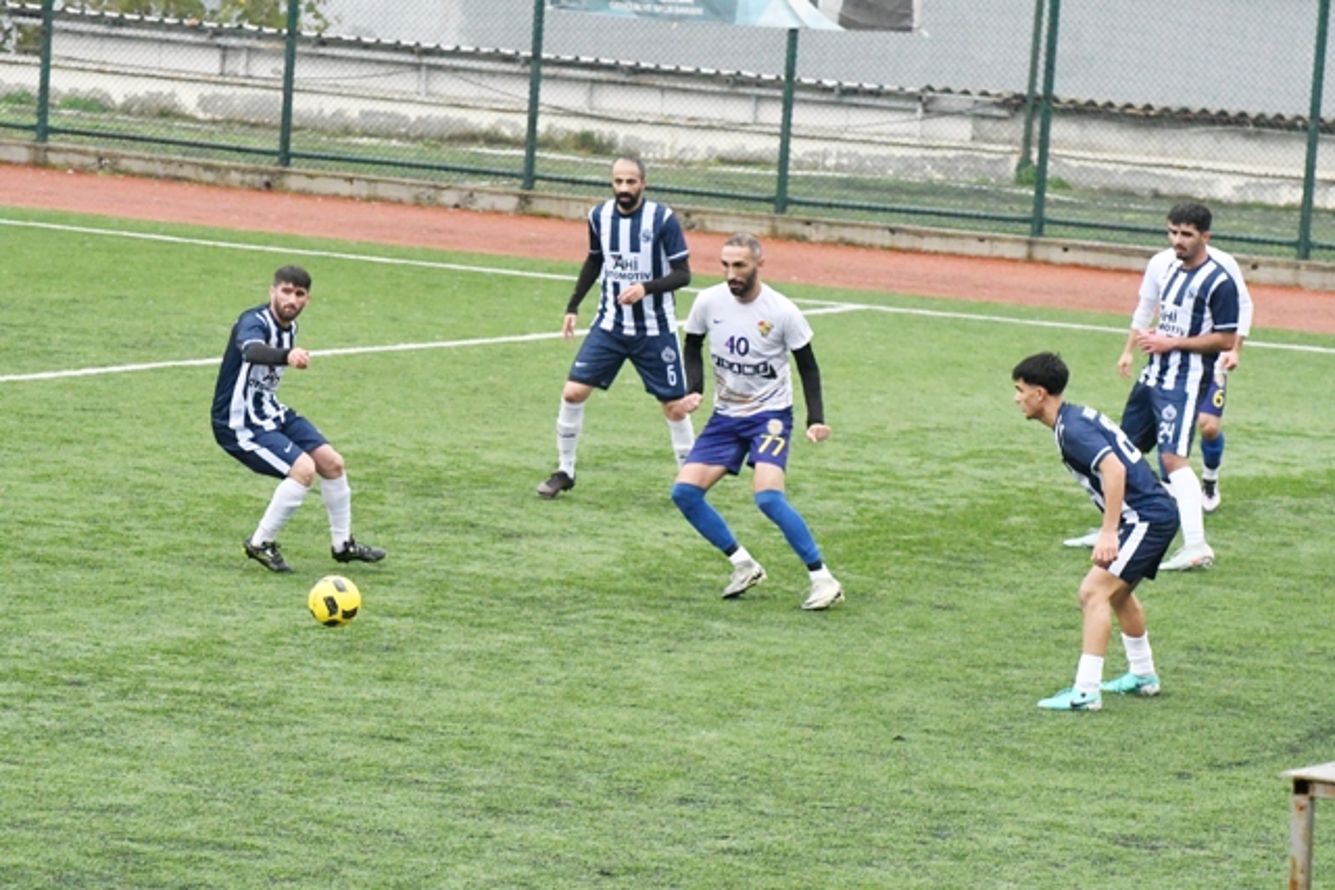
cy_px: 445
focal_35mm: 247
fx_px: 9161
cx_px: 668
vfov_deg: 5.6
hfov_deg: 8.3
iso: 12800
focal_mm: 165
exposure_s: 1/5000
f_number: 9
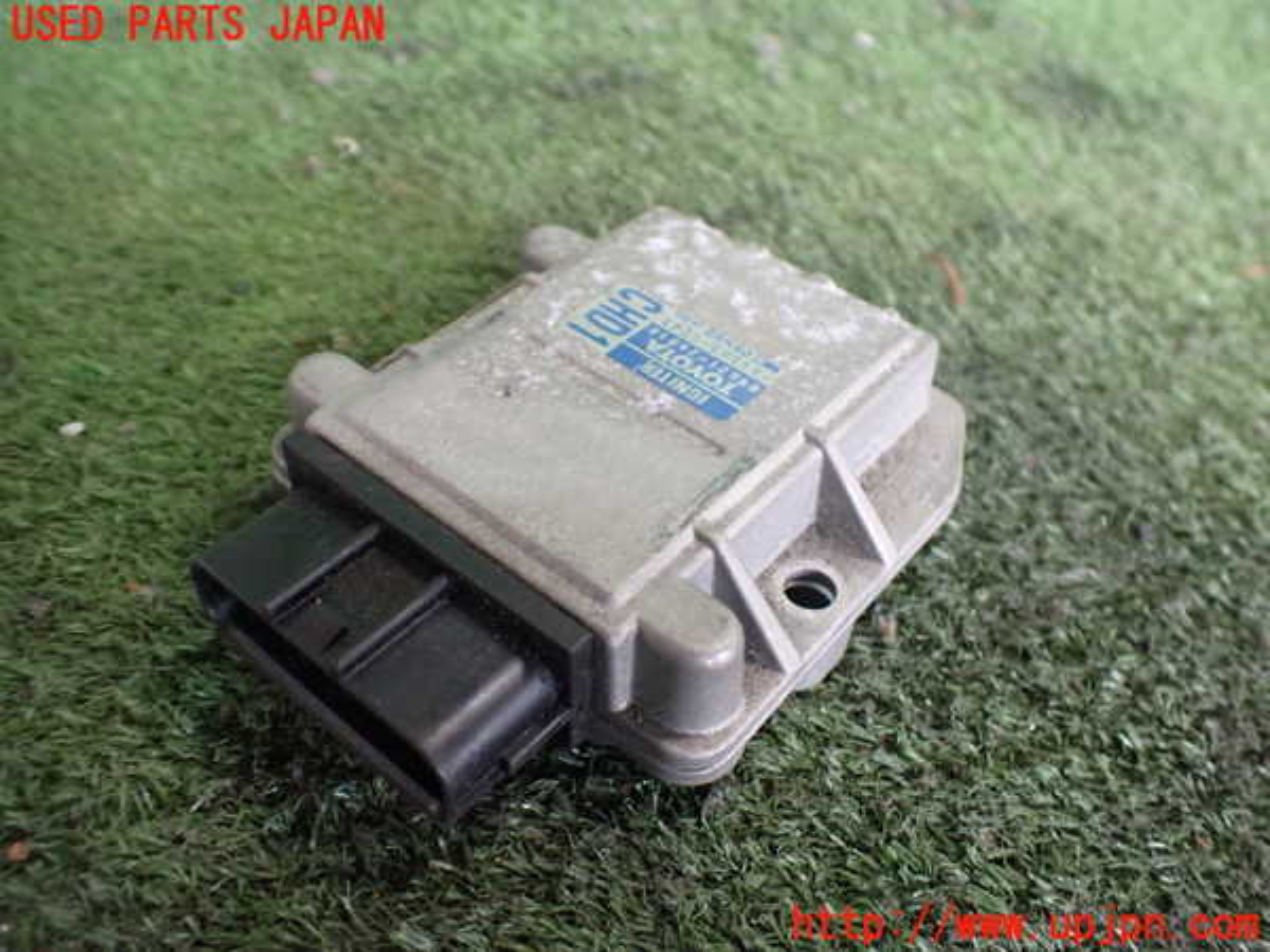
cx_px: 635
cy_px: 476
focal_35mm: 30
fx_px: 1101
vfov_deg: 46.8
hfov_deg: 60.0
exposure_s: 1/100
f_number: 2.3
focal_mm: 5.4
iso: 800
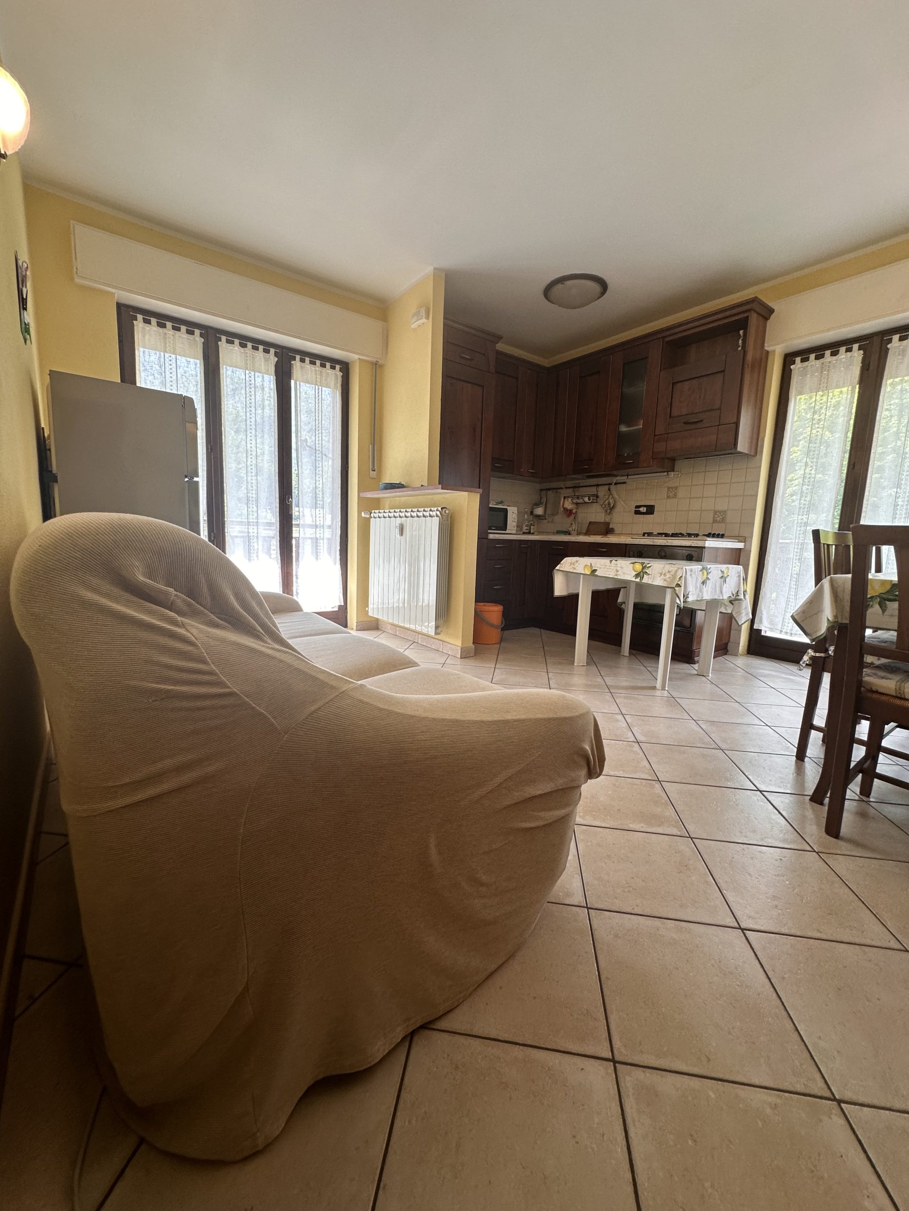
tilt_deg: -6.7
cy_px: 606
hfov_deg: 85.7
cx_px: 454
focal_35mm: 14
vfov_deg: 102.1
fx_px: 490
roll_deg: -2.5
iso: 64
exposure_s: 1/99
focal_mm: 2.22
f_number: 2.2
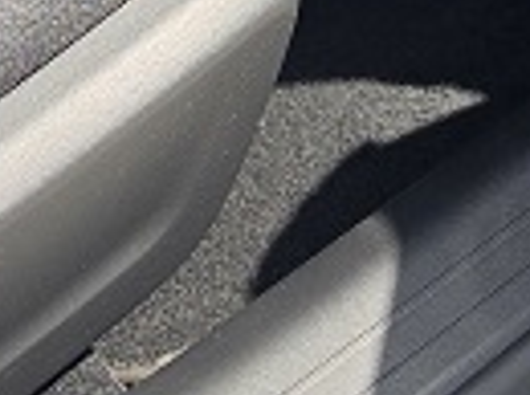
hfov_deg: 13.8
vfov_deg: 8.8
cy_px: -725
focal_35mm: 142
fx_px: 2170
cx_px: 69
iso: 64
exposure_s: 1/3282
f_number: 1.4
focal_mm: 6.5
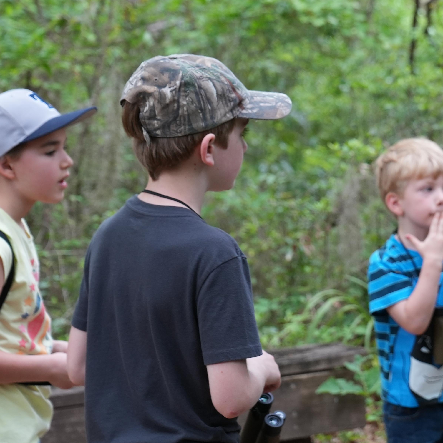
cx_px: 507
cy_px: 107
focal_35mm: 132
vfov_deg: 13.2
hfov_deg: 12.9
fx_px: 1911
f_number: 4
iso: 800
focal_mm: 53
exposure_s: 1/160
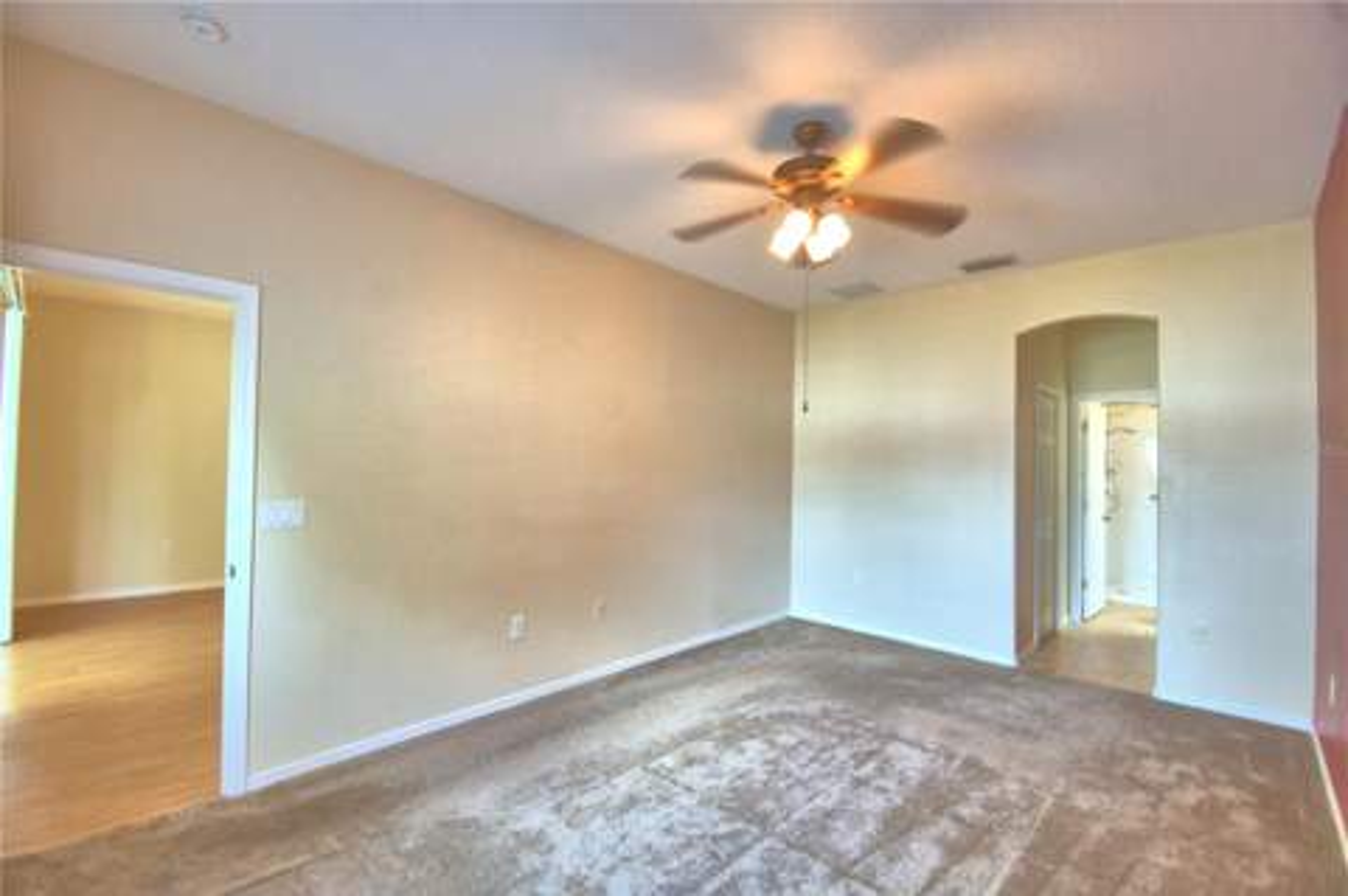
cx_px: 674
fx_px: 561
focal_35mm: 15
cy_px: 448
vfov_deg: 77.2
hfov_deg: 100.4
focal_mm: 10
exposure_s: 1/30
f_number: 4.5
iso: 560
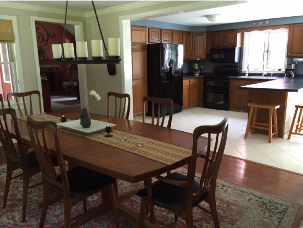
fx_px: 254
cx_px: 152
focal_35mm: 29
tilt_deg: -11.4
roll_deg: +0.1
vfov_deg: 48.3
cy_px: 114
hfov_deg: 61.6
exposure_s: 1/30
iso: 160
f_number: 2.2
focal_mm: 4.15
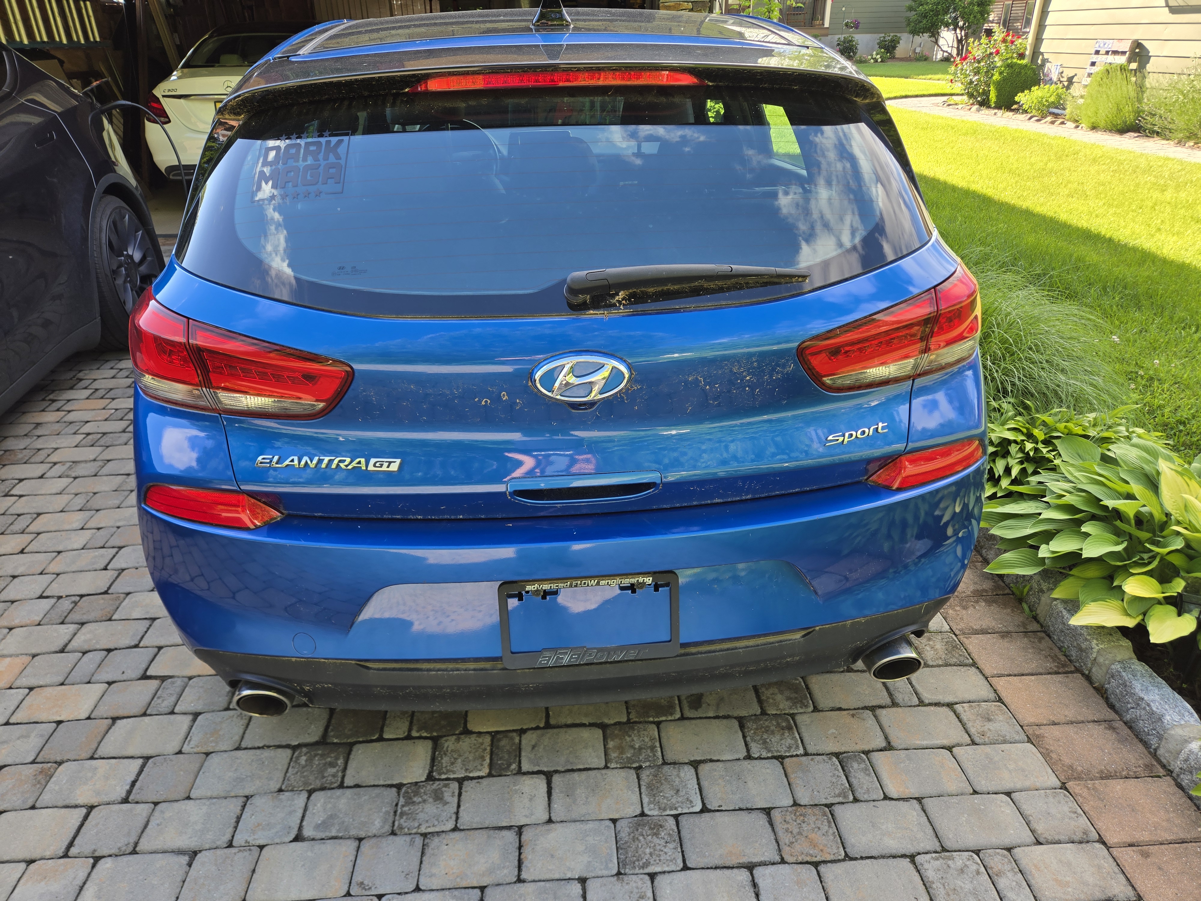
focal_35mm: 23
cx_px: 600
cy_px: 450
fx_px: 798
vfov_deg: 58.9
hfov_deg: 73.9
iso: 25
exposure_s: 1/221
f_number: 1.8
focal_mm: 5.4
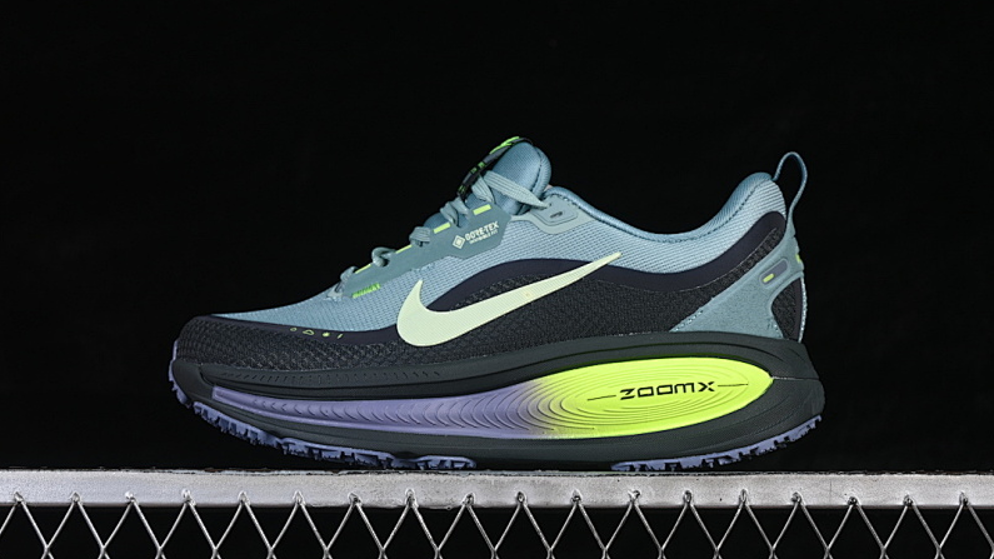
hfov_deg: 26.9
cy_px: 264
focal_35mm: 79
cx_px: 498
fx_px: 2082
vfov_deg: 15.3
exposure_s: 1/80
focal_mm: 50
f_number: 8
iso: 160
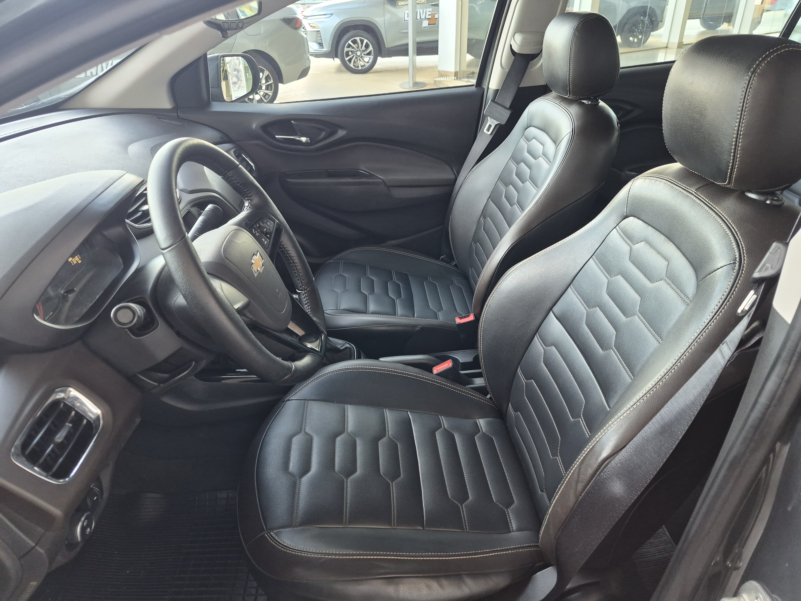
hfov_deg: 73.9
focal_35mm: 23
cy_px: 300
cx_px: 400
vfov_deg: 58.9
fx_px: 532
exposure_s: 1/120
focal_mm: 5.4
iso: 320
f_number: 1.8
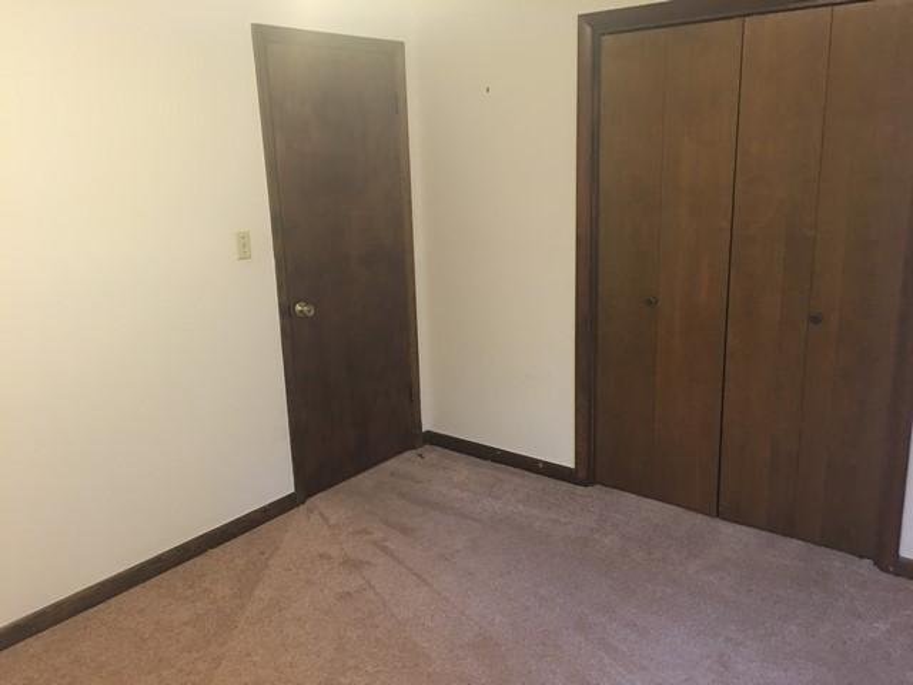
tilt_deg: -12.9
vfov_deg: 48.2
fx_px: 765
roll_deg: +2.3
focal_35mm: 29
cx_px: 456
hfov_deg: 61.7
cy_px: 342
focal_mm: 4.15
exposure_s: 1/10
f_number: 2.2
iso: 100
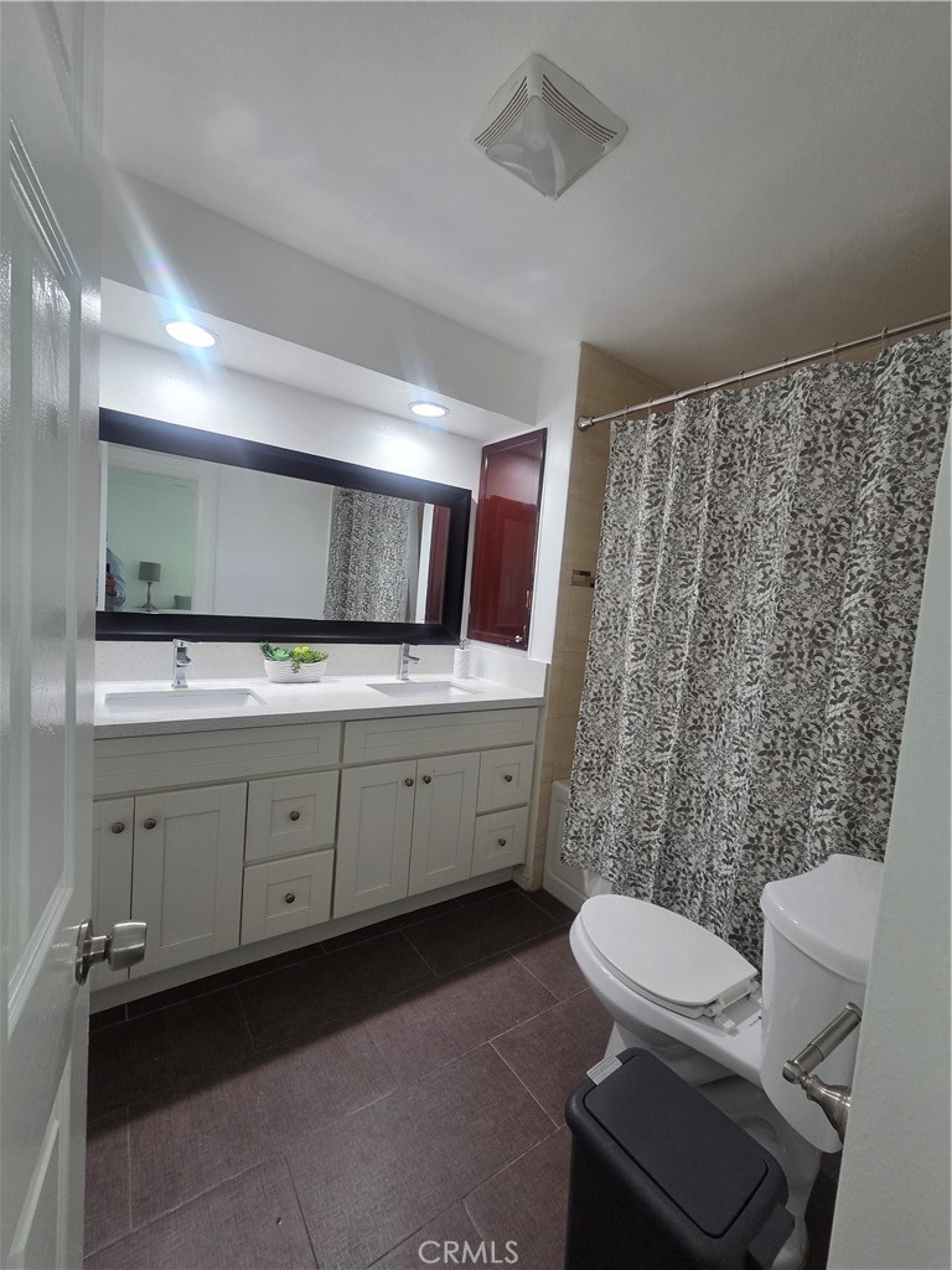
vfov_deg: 106.2
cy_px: 635
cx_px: 476
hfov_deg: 89.9
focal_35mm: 13
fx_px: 477
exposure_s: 1/60
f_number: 2.2
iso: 200
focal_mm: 2.2
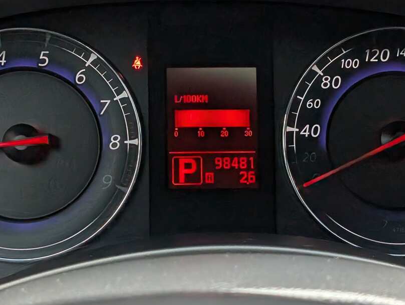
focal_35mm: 85
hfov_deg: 23.0
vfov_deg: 17.4
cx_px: 230
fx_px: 996
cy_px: 119
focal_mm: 6.9
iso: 711
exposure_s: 1/301
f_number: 1.68
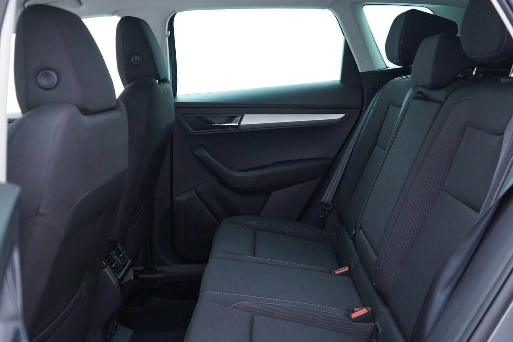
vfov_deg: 36.9
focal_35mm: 36
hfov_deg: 53.1
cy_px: 171
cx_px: 256
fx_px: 513
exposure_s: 1/40
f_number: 2.8
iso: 400
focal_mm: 24
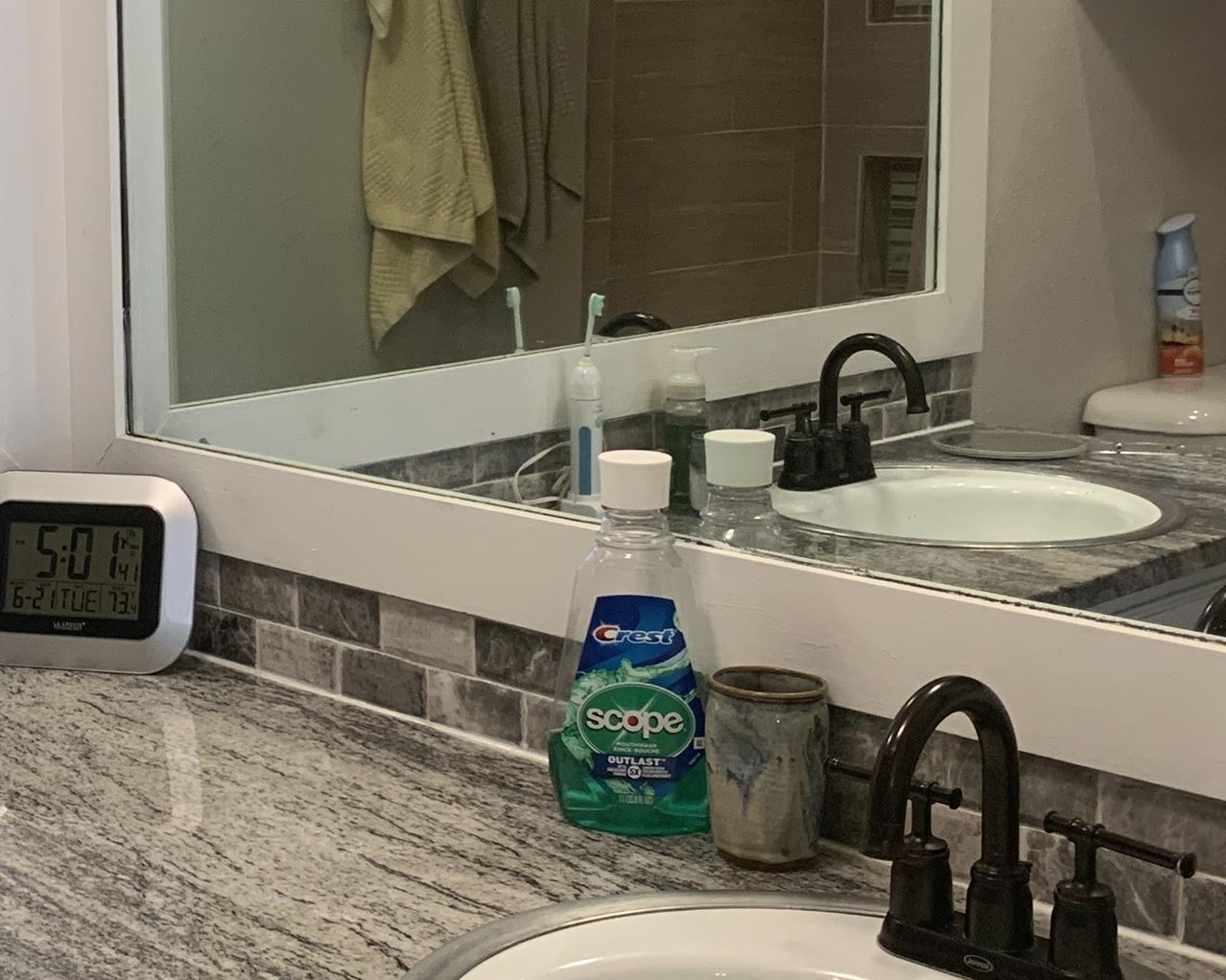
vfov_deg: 24.9
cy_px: 353
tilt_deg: -8.0
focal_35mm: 61
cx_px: 44
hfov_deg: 29.2
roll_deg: +0.7
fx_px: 2213
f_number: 1.8
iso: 125
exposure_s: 1/60
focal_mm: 4.25
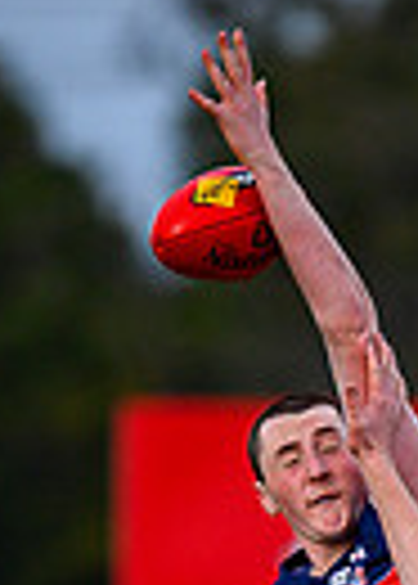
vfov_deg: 0.6
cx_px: 623
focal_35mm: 3162
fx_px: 52500
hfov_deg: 0.5
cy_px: 819
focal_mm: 500
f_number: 4
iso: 320
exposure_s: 1/1600
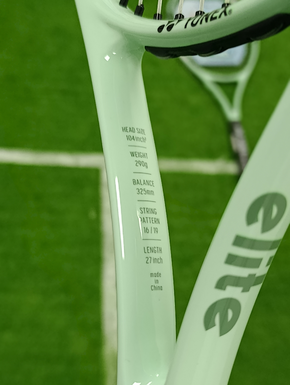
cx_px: 145
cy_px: 192
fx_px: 513
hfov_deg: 31.6
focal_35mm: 46
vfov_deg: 41.2
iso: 885
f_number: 1.65
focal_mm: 6.11
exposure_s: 1/100
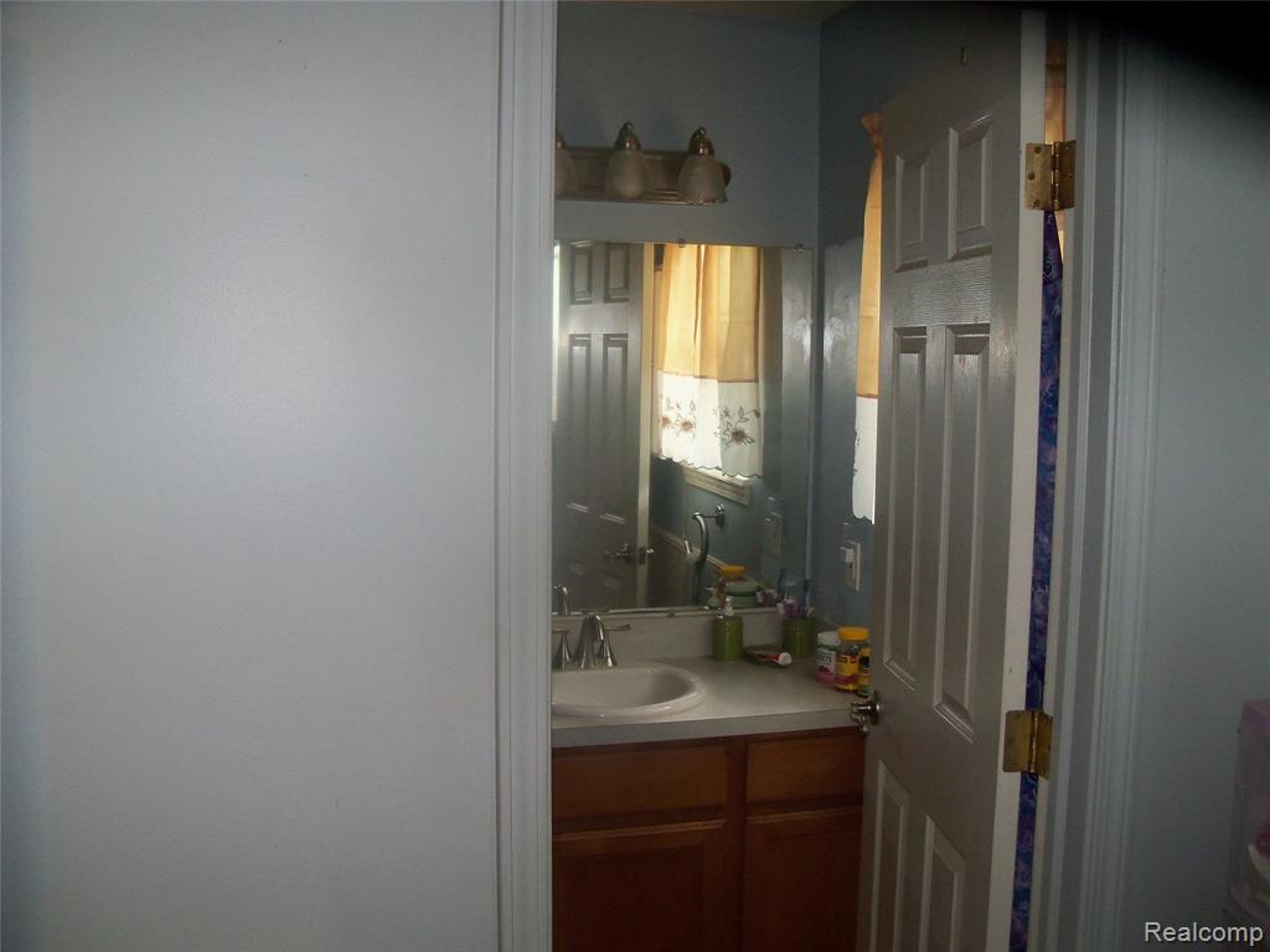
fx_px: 1284
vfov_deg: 40.7
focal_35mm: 35
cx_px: 635
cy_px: 476
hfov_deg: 52.6
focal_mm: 6.2
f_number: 3.5
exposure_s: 1/30
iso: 200
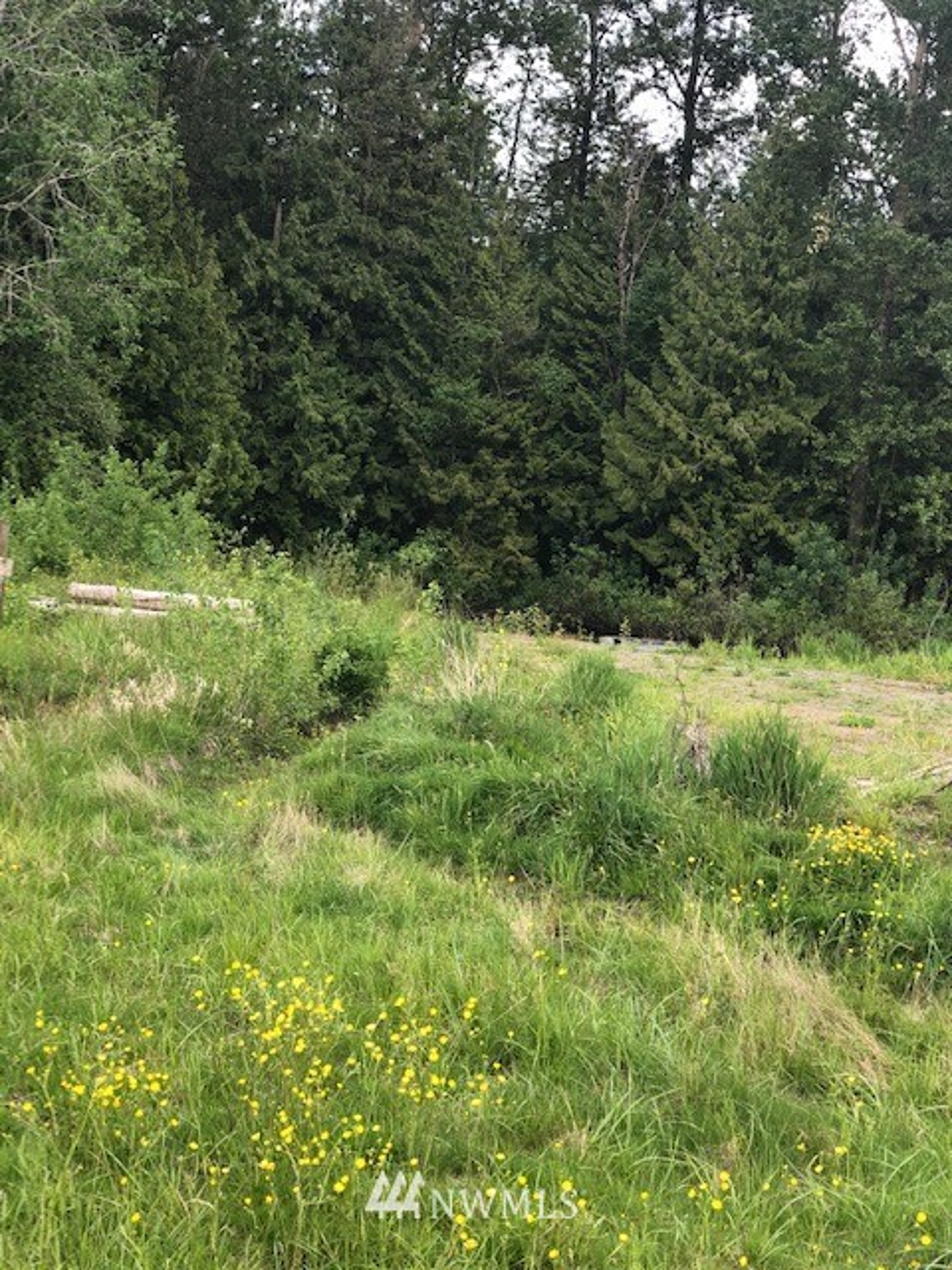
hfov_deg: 28.0
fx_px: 1907
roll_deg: -5.0
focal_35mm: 52
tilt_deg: -2.3
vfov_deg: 36.8
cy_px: 635
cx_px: 476
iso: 20
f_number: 2.4
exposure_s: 1/120
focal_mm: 6
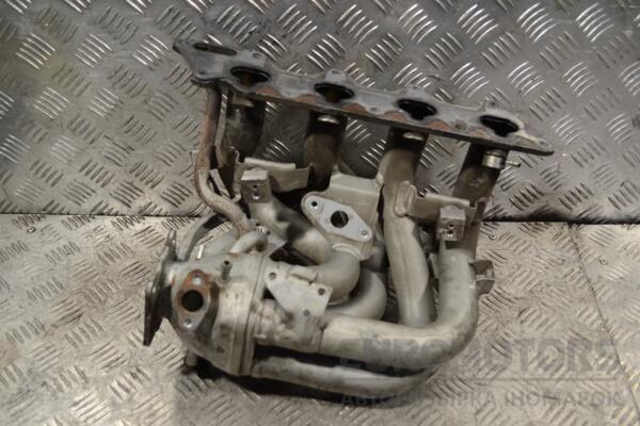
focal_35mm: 36
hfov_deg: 53.1
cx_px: 320
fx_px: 640
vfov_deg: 36.9
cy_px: 213
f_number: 4
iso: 110
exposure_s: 1/30
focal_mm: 24
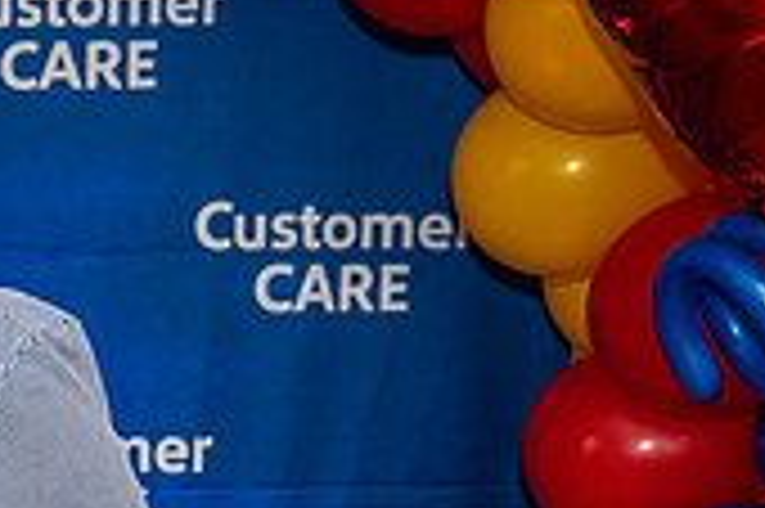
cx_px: -478
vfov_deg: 9.8
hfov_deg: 13.6
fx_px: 2951
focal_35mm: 139
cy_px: 433
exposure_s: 1/160
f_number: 4
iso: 1250
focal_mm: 39
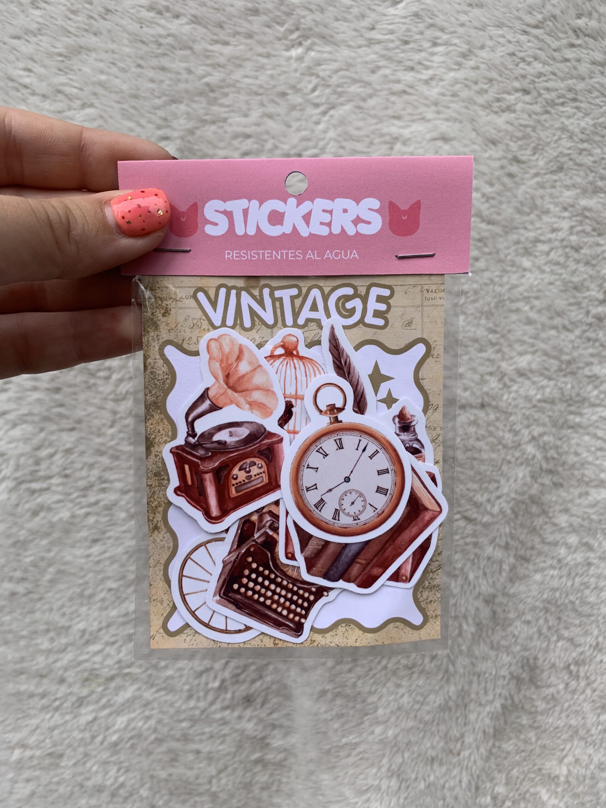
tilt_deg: -14.2
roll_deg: -2.2
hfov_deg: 53.1
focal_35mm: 26
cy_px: 404
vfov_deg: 67.3
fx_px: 607
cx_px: 303
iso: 25
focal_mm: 4.25
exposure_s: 1/711
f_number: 1.8
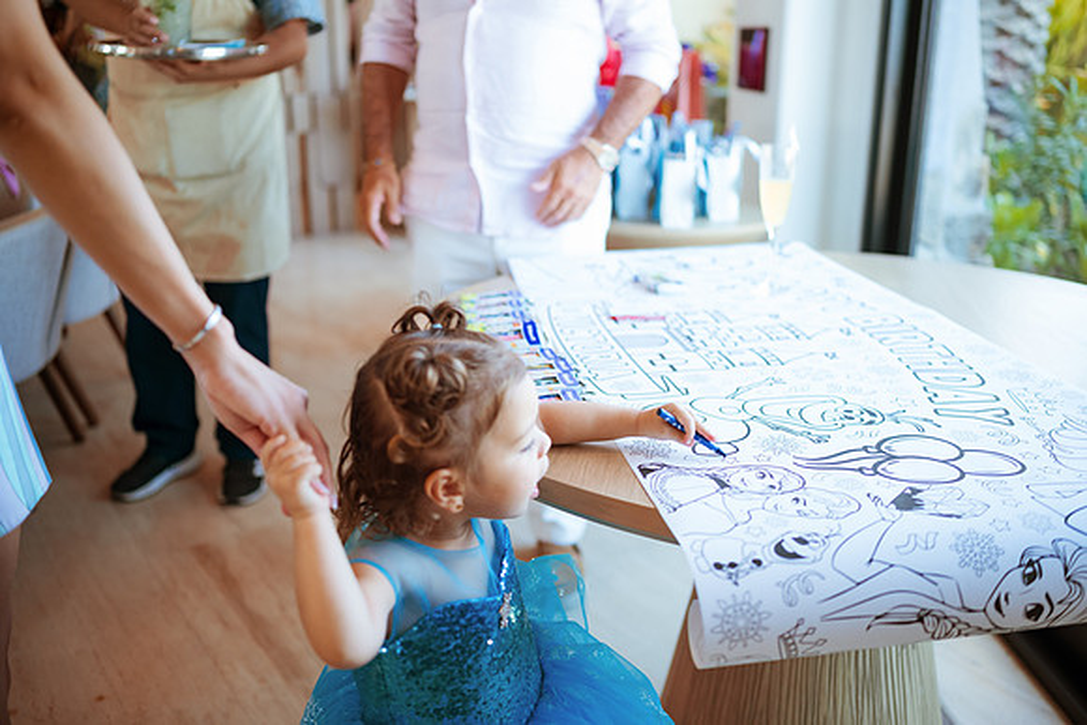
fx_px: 1057
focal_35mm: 35
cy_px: 362
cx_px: 544
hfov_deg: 54.4
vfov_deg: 37.9
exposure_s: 1/800
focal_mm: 35
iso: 1600
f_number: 2
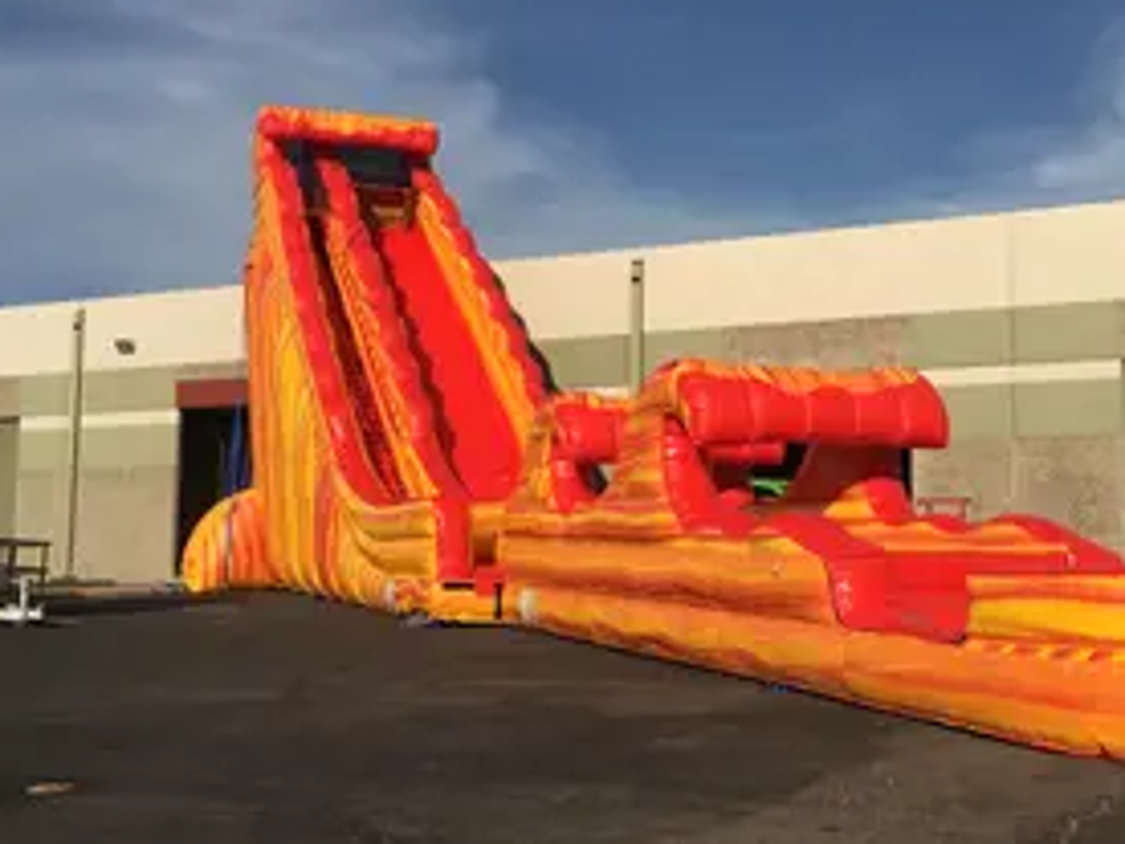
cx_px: 754
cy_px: 440
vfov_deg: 34.3
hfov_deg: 44.1
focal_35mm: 42
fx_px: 1365
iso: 25
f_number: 2.2
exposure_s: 1/2653
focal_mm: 4.15
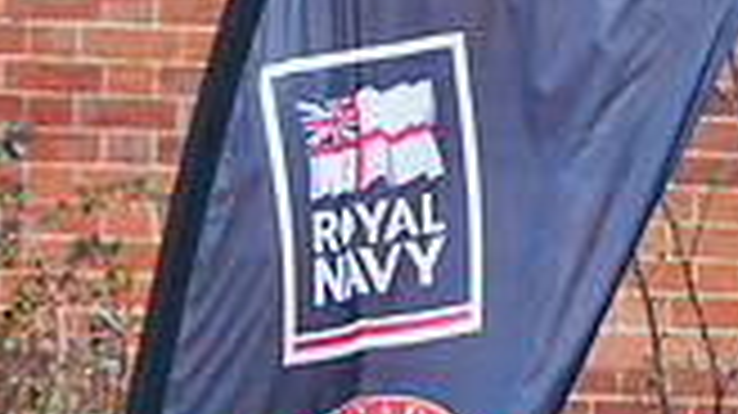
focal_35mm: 585
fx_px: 11440
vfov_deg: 2.1
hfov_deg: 3.7
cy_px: 774
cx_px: 266
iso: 1000
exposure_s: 1/250
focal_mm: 135
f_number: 6.3
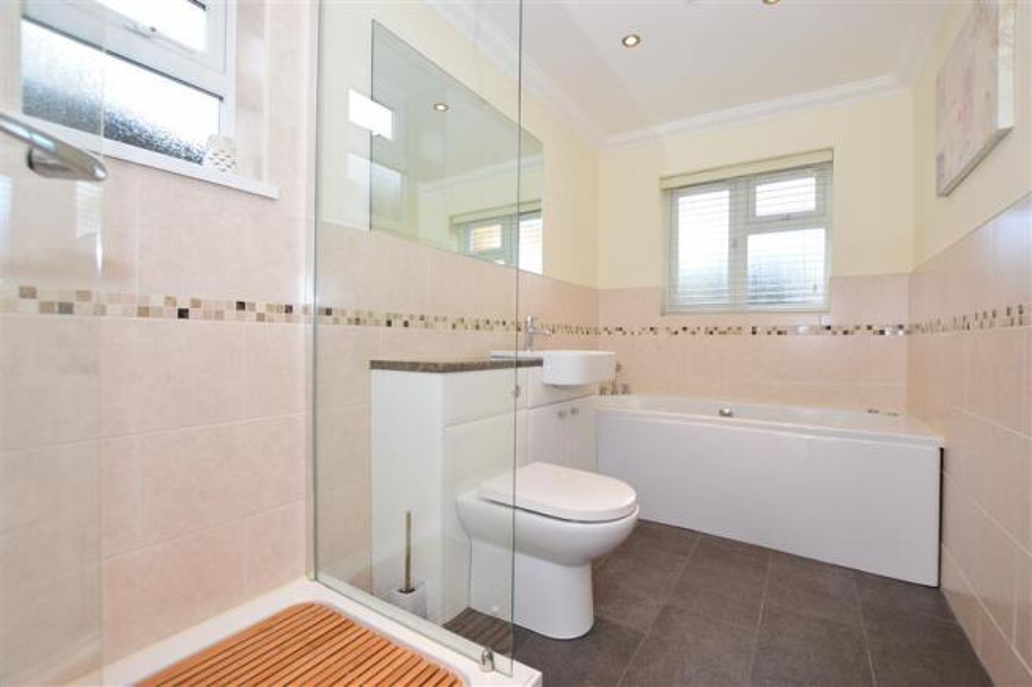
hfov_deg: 100.4
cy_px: 344
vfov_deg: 77.3
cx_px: 516
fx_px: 430
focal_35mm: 15
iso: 400
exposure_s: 1/60
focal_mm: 10
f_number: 5.6
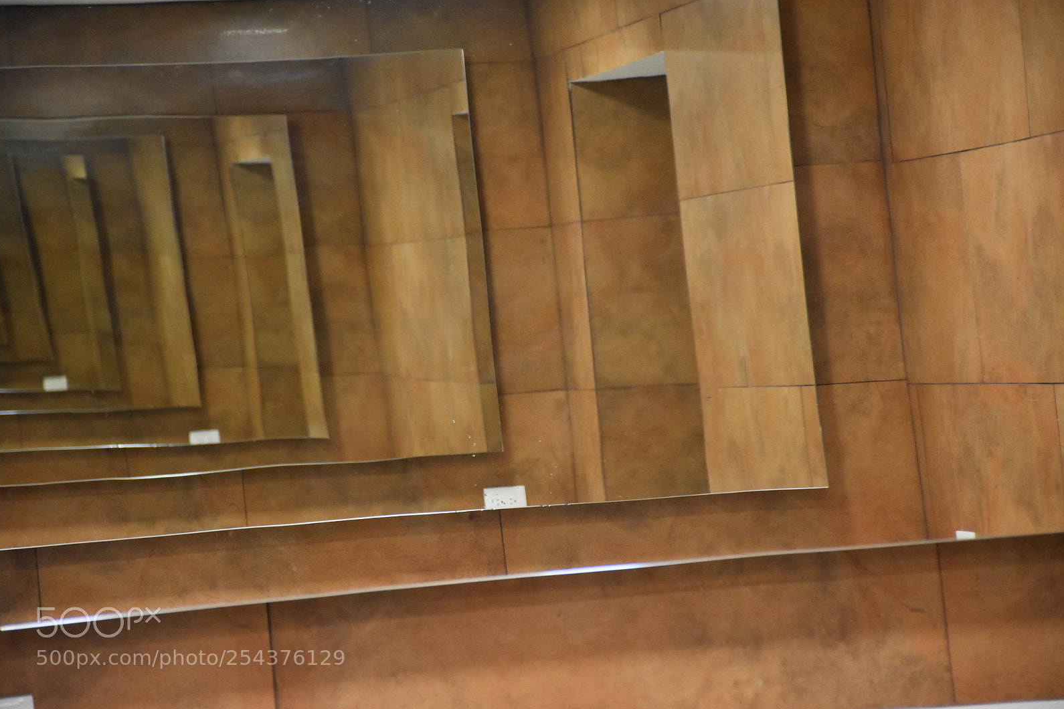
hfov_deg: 13.0
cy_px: 354
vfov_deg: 8.7
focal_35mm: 159
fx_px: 4684
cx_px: 530
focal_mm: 105
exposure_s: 1/60
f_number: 5.6
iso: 2500
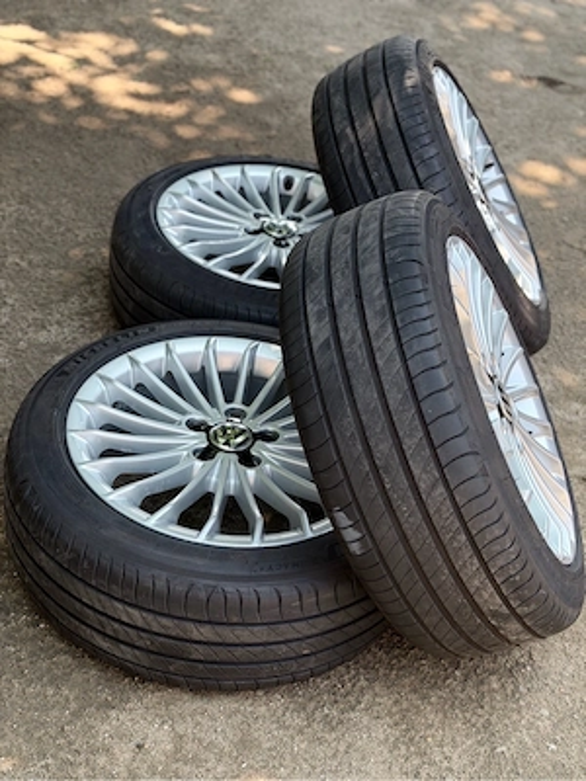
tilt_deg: -38.1
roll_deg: -10.2
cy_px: 390
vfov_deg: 39.7
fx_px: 1083
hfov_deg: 30.3
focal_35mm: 48
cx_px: 293
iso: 80
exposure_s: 1/472
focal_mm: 6.76
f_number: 1.78
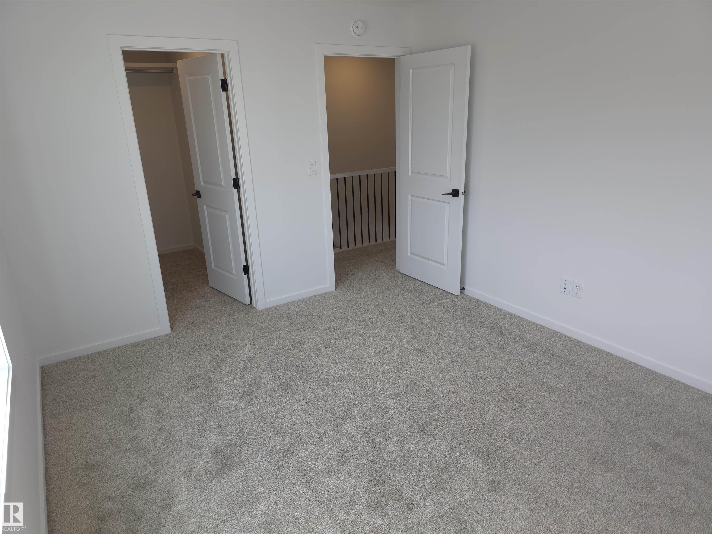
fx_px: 473
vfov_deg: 58.9
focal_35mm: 23
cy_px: 267
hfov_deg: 73.9
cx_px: 356
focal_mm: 6.3
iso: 20
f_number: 1.7
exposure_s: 1/60
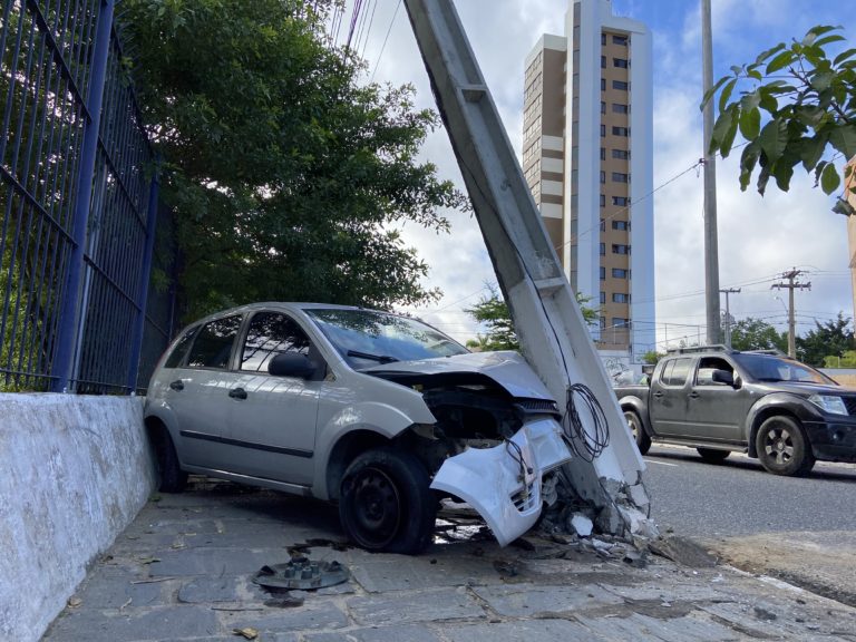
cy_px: 321
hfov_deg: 67.3
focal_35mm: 26
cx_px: 428
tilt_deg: +9.7
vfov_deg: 53.1
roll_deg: -2.7
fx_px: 643
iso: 32
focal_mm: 4.25
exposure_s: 1/998
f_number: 1.8
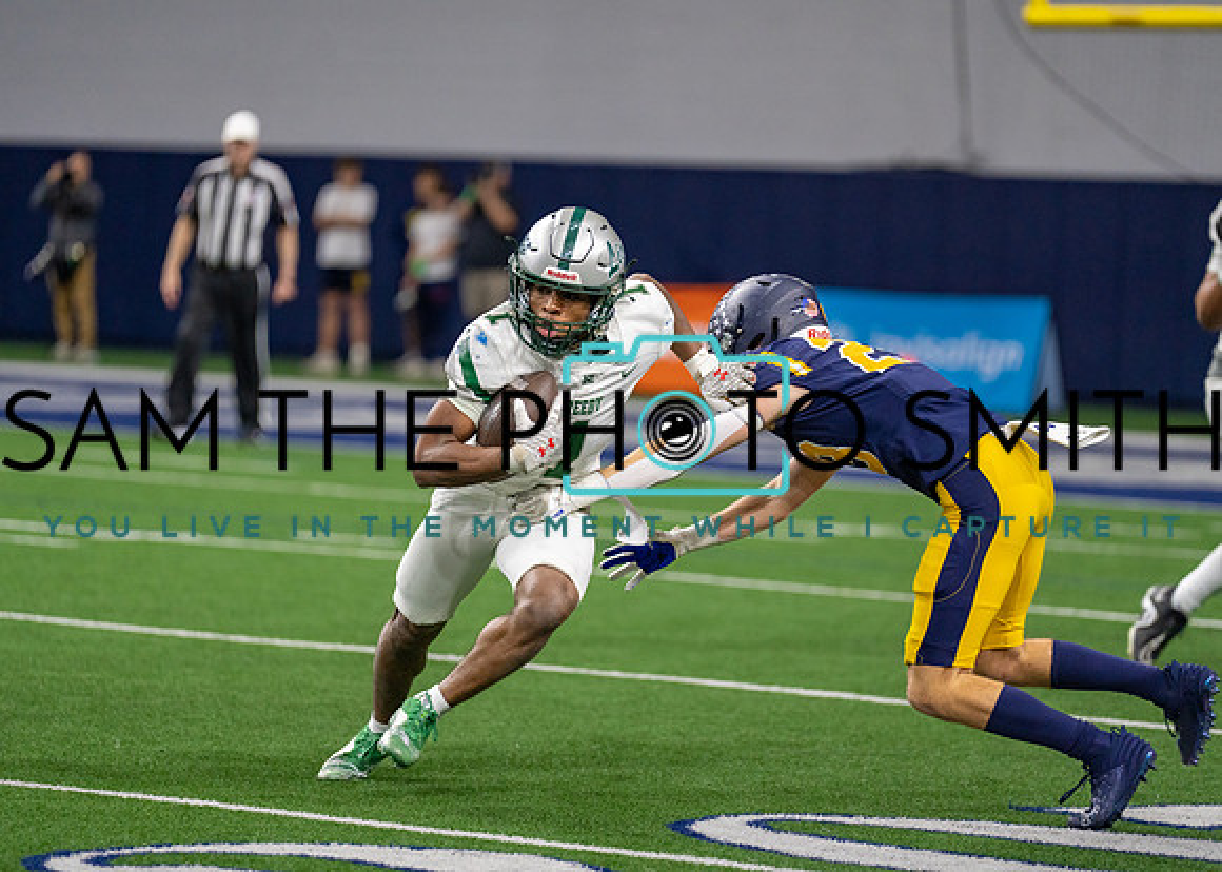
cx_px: 611
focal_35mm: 206
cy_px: 436
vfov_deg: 7.0
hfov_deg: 9.8
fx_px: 7162
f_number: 2.8
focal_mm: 197
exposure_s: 1/1000
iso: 2000
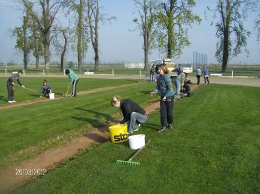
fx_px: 270
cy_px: 97
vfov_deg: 39.5
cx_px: 130
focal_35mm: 36
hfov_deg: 51.5
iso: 100
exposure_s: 1/357
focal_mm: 6
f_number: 4.7
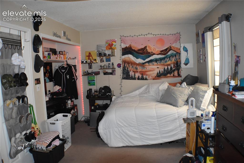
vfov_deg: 38.3
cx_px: 122
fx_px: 234
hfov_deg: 55.1
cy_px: 82
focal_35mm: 34
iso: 2500
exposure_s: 1/60
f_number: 3.8
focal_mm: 23
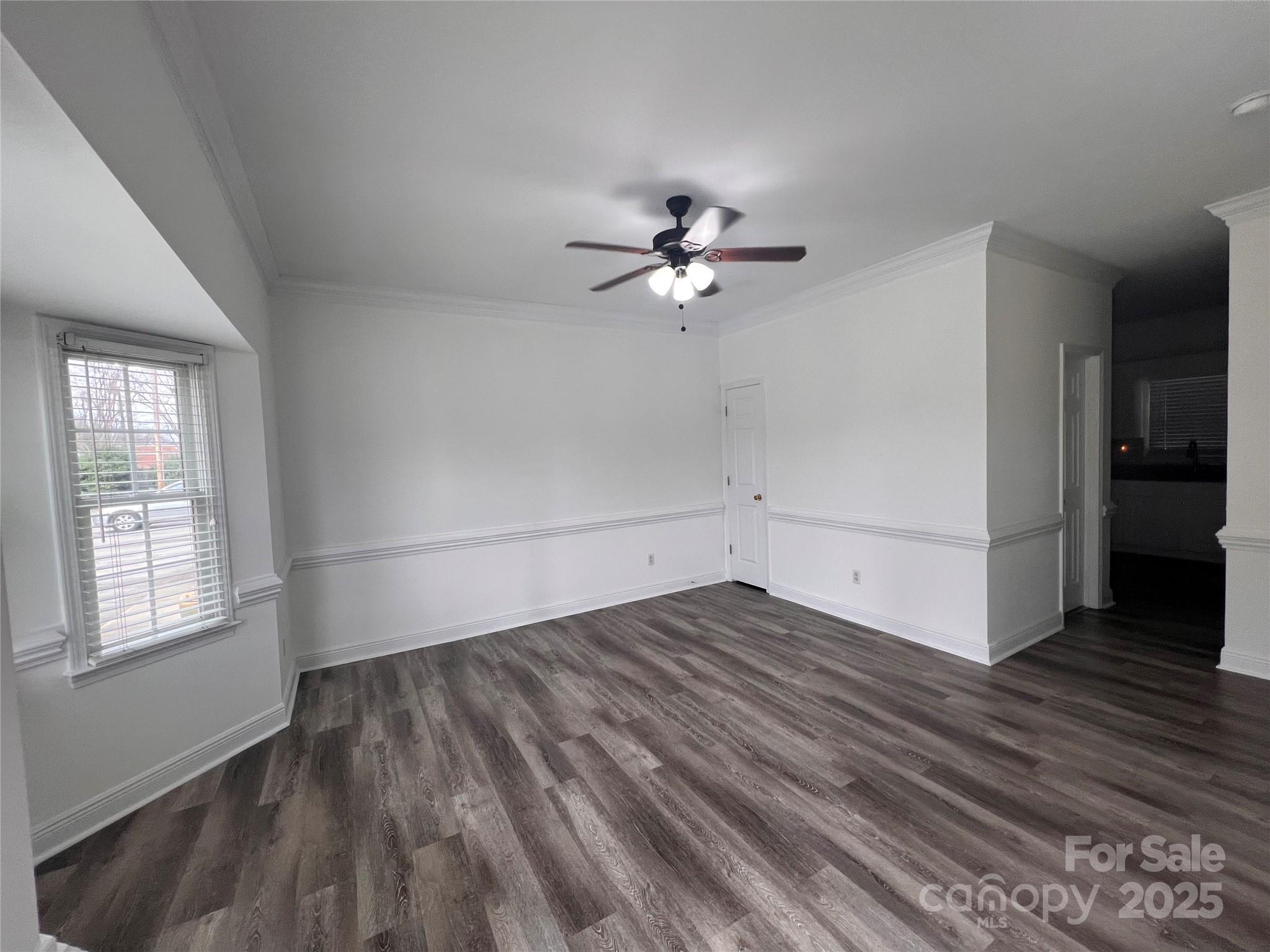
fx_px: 477
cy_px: 476
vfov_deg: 89.9
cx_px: 635
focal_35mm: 13
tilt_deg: -4.1
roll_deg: +2.8
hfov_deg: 106.2
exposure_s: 1/120
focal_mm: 1.57
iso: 64
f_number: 1.8
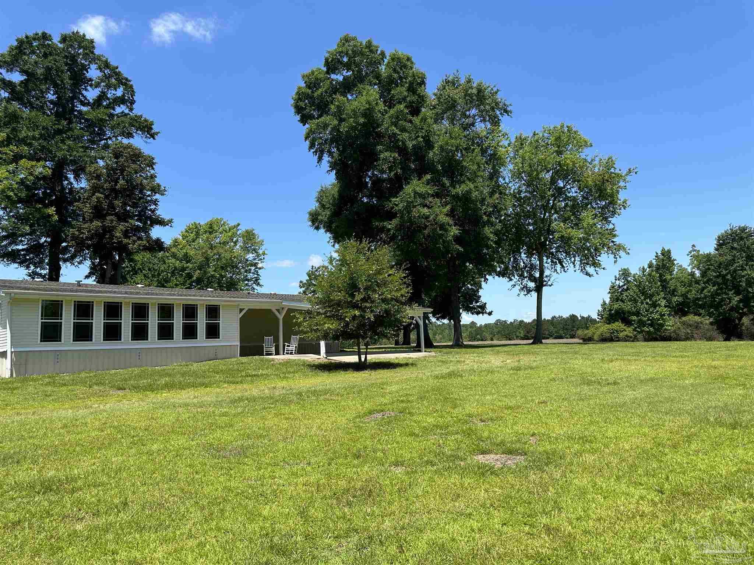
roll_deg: +2.8
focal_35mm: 24
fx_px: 523
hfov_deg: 71.6
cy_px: 282
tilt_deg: +6.6
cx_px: 377
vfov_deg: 56.8
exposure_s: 1/2882
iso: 80
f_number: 1.78
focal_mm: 6.86
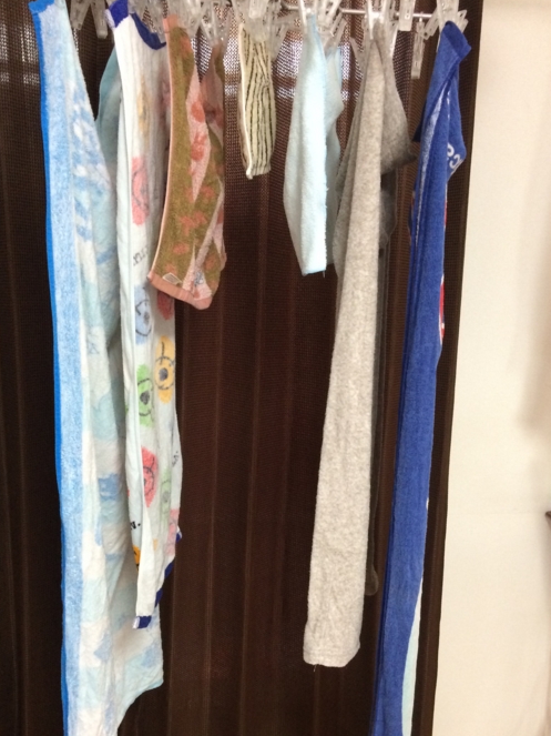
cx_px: 249
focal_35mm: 35
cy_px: 434
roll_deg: -1.4
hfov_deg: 40.6
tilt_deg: -15.5
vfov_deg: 52.3
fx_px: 743
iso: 320
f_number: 2.2
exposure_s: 1/24
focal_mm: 4.15
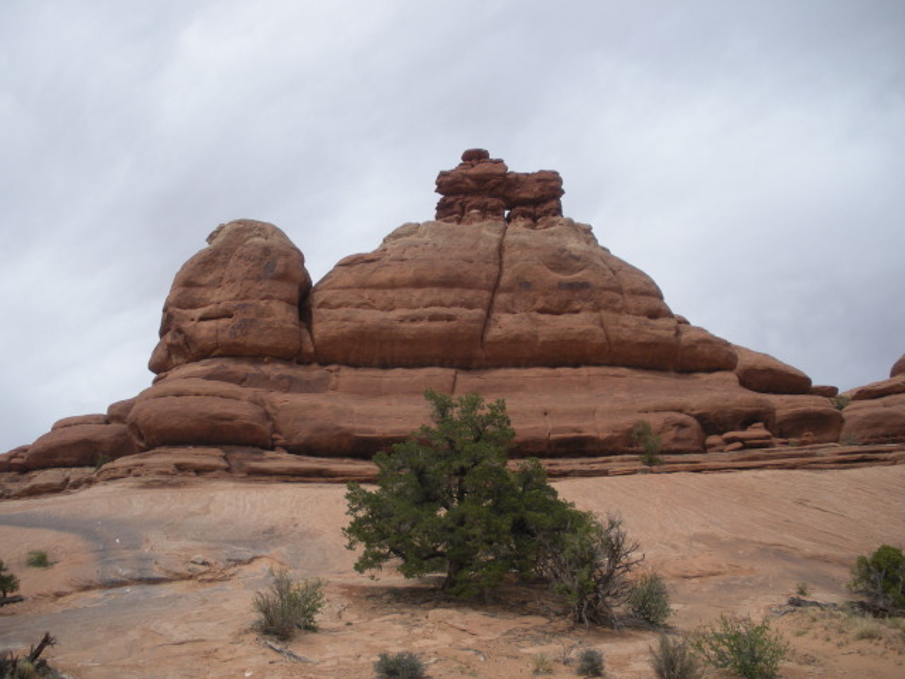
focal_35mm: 36
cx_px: 452
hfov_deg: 51.4
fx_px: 941
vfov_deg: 39.7
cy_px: 340
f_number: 3.5
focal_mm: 6.3
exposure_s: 1/958
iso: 64
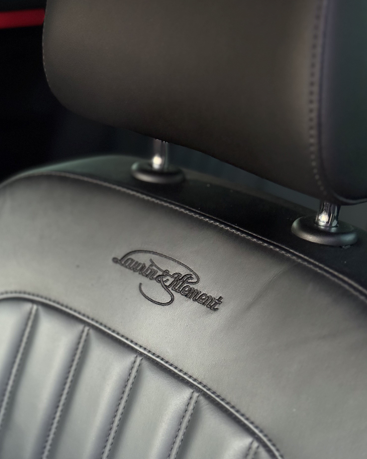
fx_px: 692
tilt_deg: -24.1
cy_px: 220
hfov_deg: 29.7
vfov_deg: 36.7
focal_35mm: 51
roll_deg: -1.6
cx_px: 185
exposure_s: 1/35
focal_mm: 6.76
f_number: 1.78
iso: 500
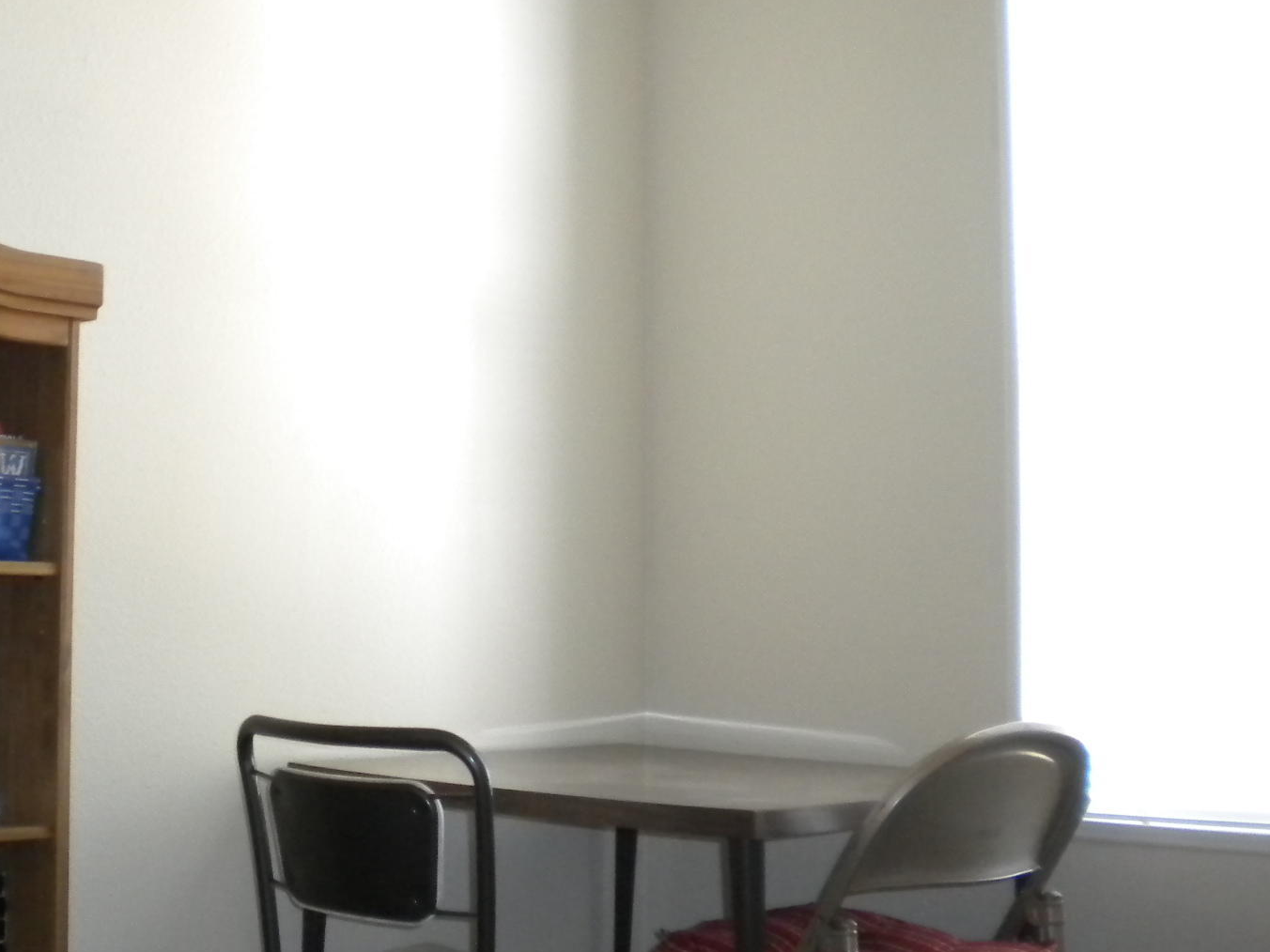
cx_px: 325
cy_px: 417
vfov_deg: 27.5
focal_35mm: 53
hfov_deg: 35.4
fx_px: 1944
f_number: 3.1
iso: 400
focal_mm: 6.3
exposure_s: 1/30
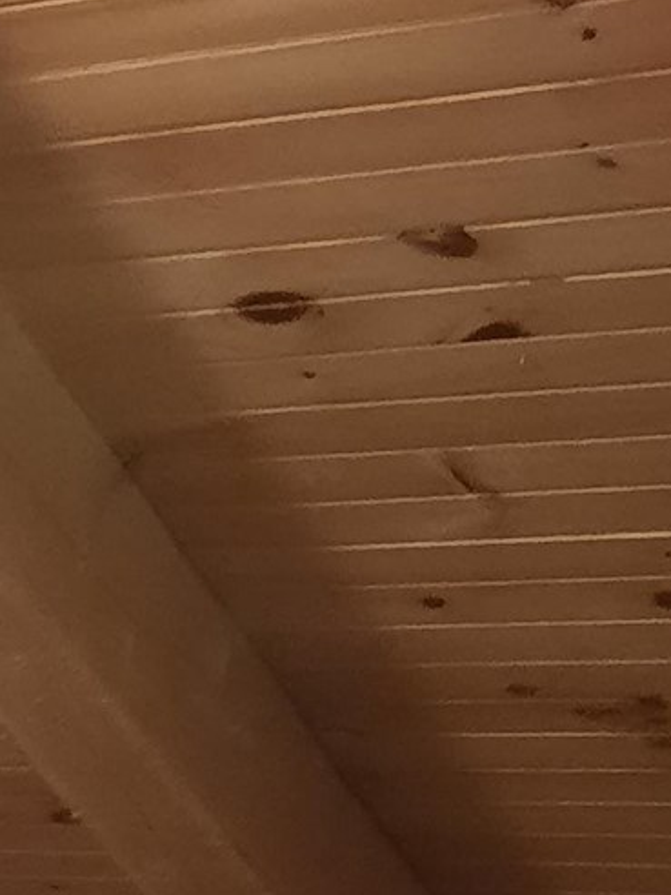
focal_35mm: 117
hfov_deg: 12.1
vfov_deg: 15.8
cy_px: 1252
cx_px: -320
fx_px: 3024
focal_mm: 4.6
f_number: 2
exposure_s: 1/17
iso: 1000
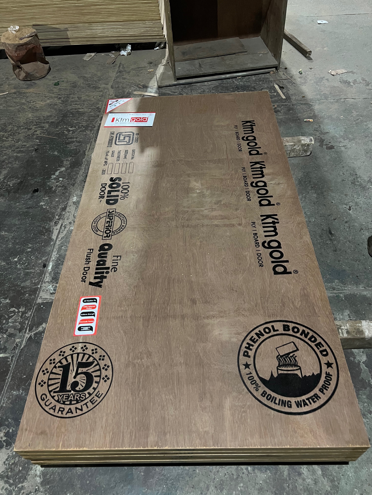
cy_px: 248
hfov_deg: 53.1
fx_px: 373
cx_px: 186
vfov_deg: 67.3
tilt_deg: -48.8
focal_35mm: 26
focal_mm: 5.7
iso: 500
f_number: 1.5
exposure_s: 1/25
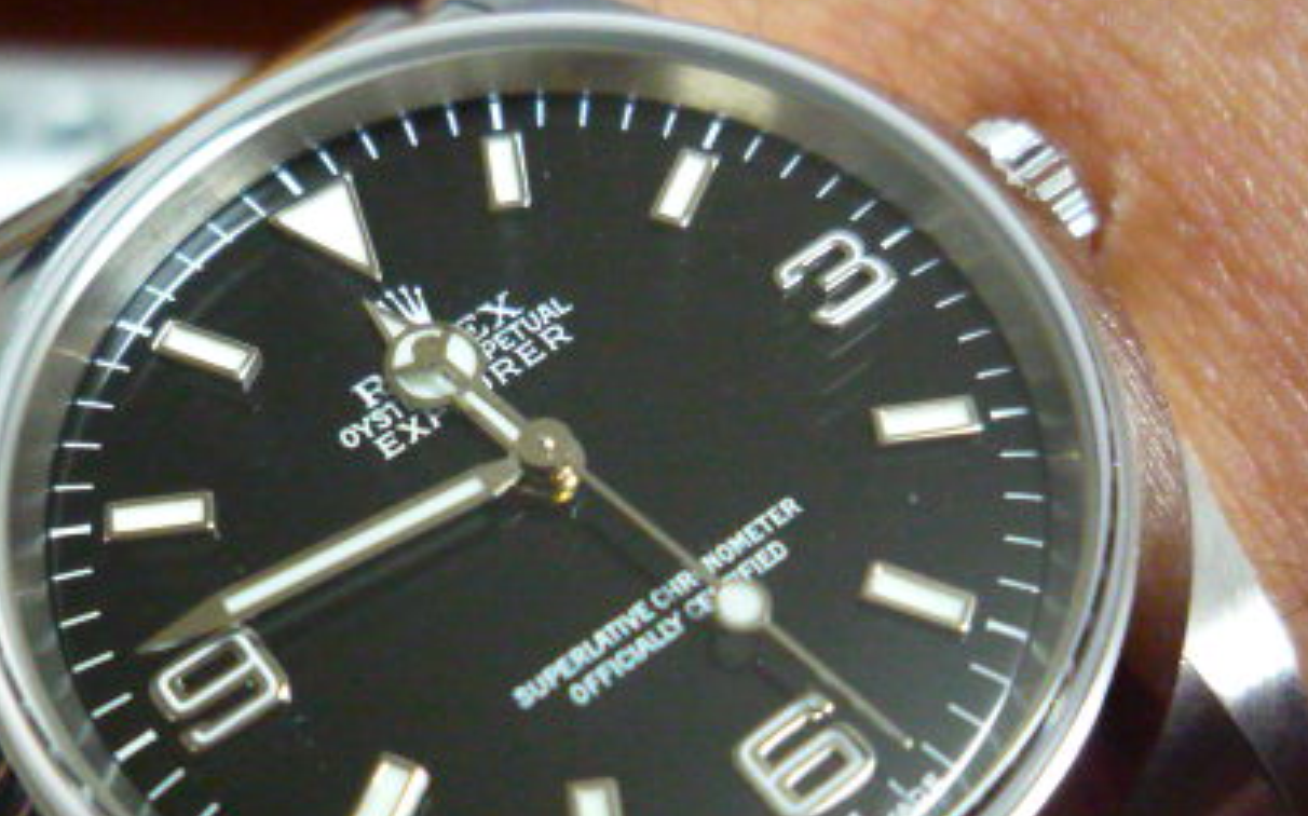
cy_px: 596
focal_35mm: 42
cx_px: 602
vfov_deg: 30.1
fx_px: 1496
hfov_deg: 47.2
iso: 800
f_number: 2.8
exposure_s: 1/25
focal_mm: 4.4
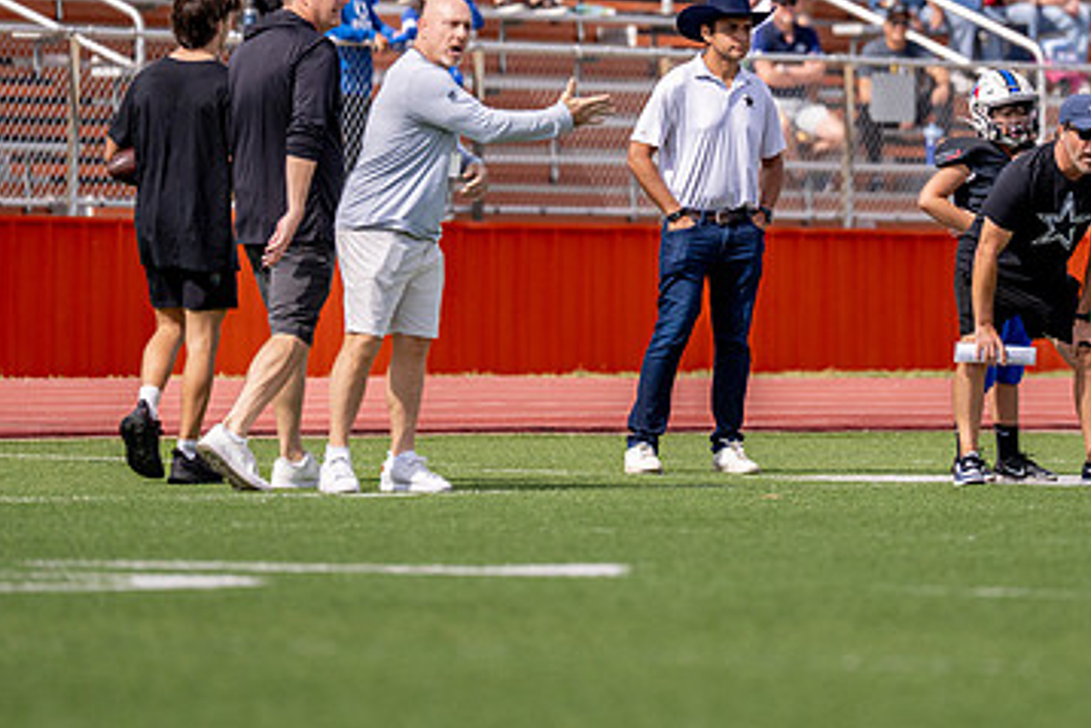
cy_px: 151
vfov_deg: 3.5
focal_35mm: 389
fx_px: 11793
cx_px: 799
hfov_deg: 5.3
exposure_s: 1/8000
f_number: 2.8
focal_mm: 200
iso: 250
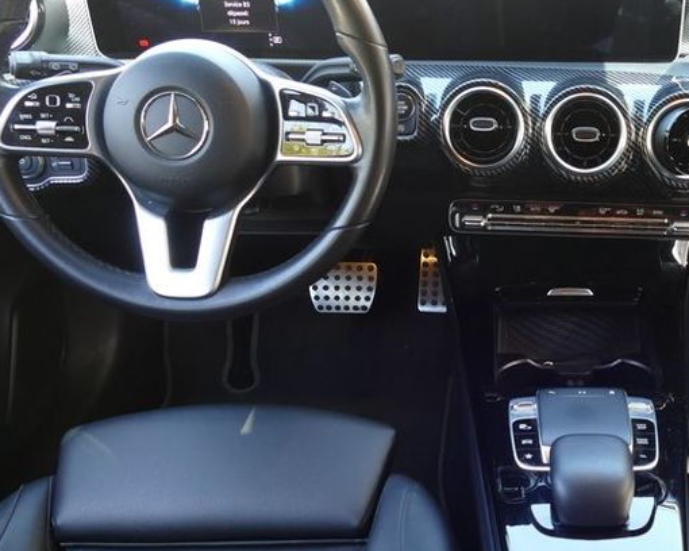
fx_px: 938
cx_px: 542
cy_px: 323
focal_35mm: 46
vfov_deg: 32.7
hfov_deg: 38.9
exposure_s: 1/60
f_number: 2.8
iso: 400
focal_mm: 9.12
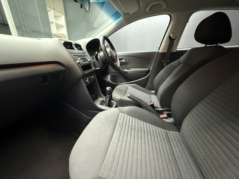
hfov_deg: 102.1
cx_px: 120
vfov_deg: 85.7
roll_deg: -1.1
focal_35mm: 14
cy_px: 90
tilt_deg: -20.8
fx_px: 97
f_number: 2.2
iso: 1250
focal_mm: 2.22
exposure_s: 1/33
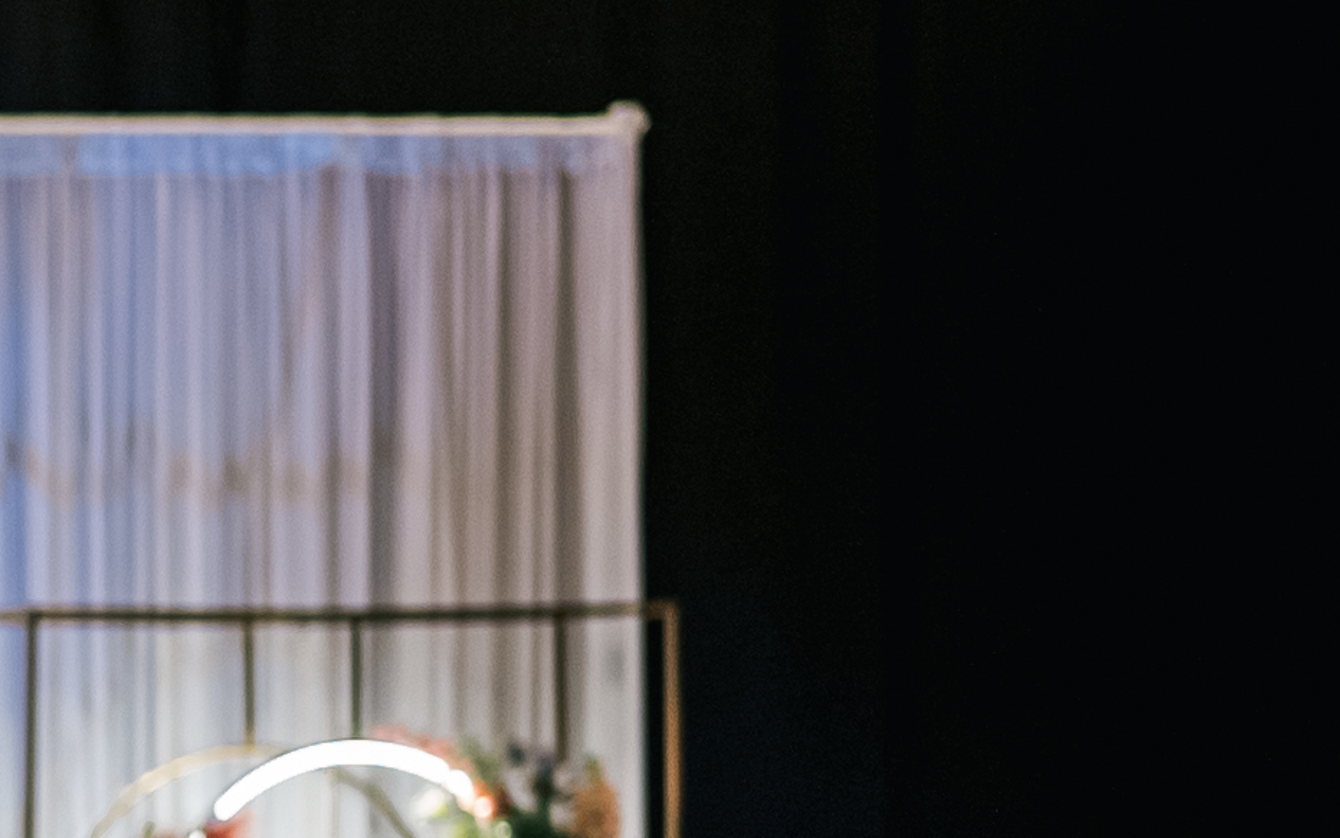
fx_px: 8473
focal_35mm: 232
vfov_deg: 5.6
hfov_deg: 8.4
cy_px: 1382
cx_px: -1602
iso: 1250
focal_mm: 50
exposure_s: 1/100
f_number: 2.5
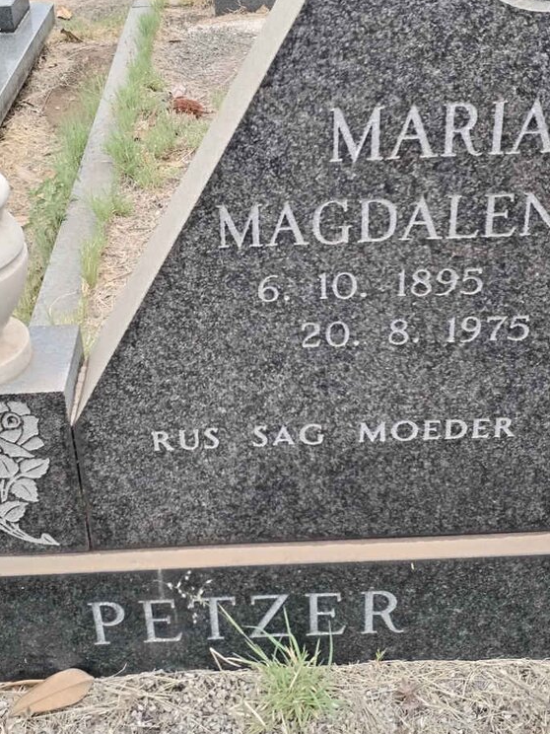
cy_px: 234
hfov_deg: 29.1
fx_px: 1059
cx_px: 284
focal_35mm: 50
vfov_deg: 37.7
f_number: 1.8
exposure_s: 1/310
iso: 100
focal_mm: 4.75
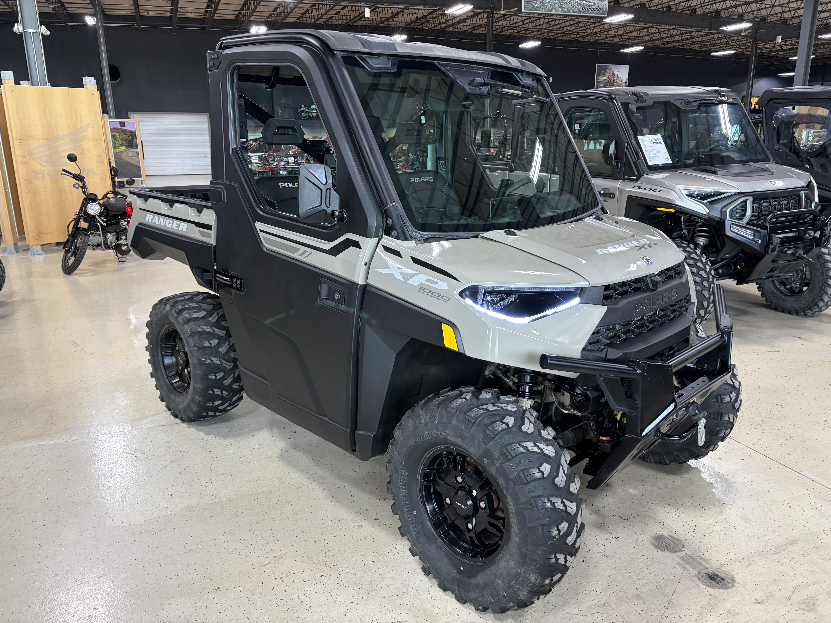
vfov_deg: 53.1
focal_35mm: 26
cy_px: 312
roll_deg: +1.5
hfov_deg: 67.3
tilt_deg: -13.5
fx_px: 624
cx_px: 416
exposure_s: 1/60
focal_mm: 5.96
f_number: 1.6
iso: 100
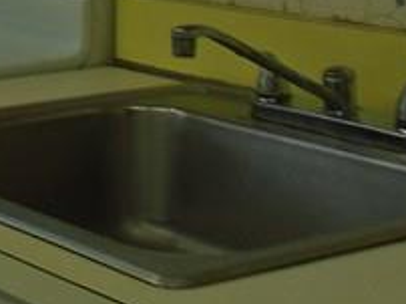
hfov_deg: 14.4
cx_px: -119
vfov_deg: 11.0
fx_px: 1546
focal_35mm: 132
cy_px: -74
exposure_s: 1/60
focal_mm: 4.6
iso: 100
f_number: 3.2
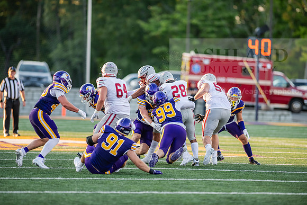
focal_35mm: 300
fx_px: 2559
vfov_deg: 4.6
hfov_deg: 6.9
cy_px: 102
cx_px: 154
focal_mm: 300
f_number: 3.2
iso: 640
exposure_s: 1/1000
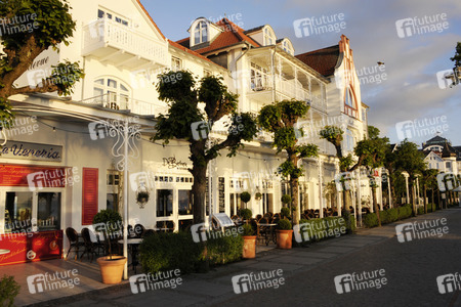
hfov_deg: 58.7
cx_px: 230
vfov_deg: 41.1
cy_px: 154
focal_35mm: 32
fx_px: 410
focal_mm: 32
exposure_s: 1/500
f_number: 11
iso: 800
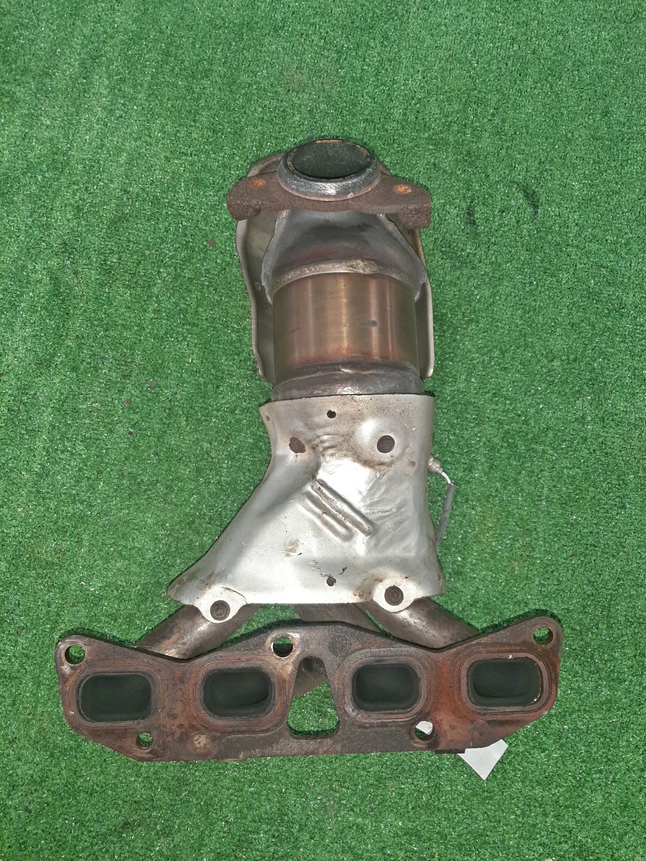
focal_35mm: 26
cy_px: 430
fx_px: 647
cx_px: 323
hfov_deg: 53.1
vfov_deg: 67.3
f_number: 1.7
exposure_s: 1/33
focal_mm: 3.93
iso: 204
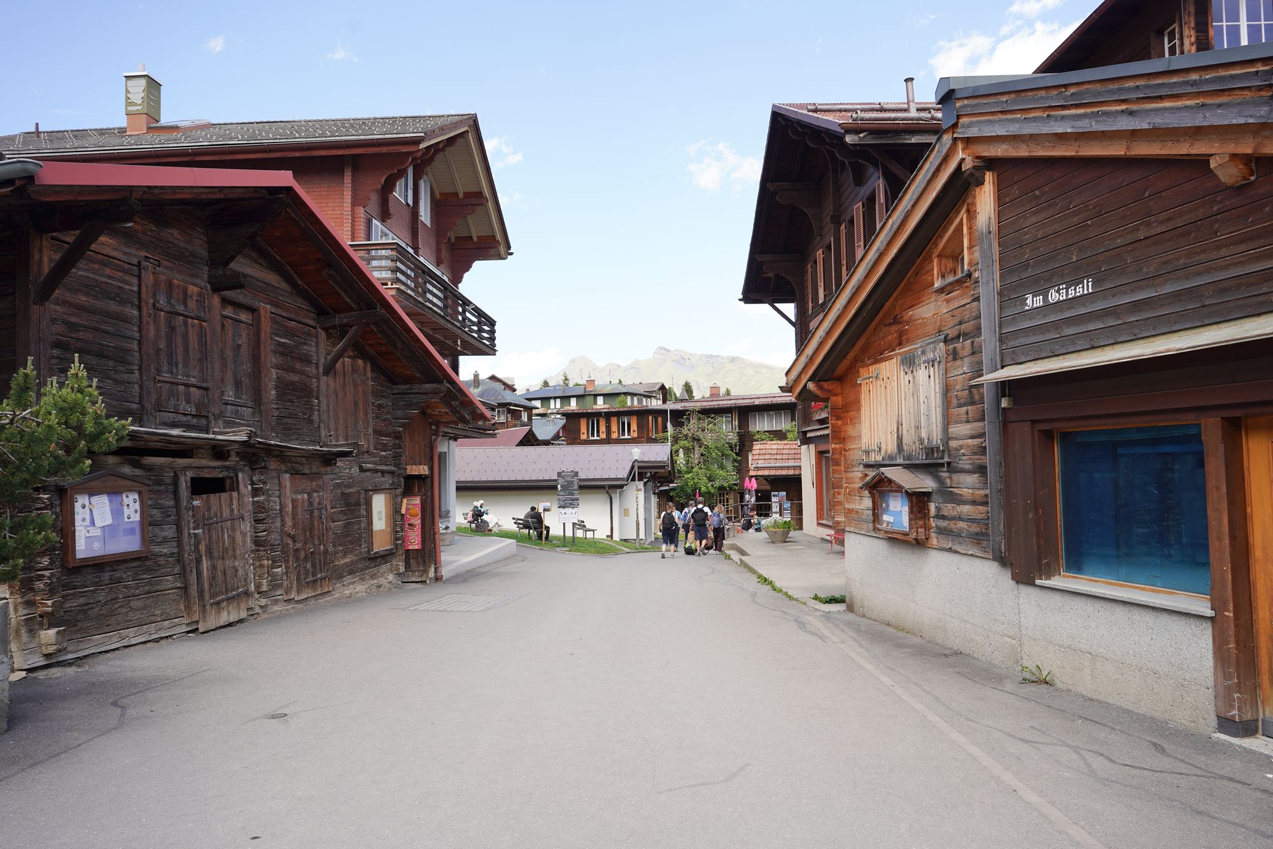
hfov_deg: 73.7
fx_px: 849
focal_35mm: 24
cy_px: 424
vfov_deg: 53.1
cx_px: 636
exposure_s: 1/100
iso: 100
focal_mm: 24
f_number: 7.1
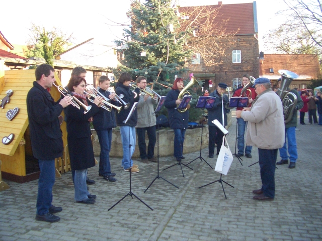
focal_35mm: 35
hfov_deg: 52.6
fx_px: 326
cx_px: 161
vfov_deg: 40.7
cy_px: 120
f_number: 2.6
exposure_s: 1/400
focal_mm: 5.8
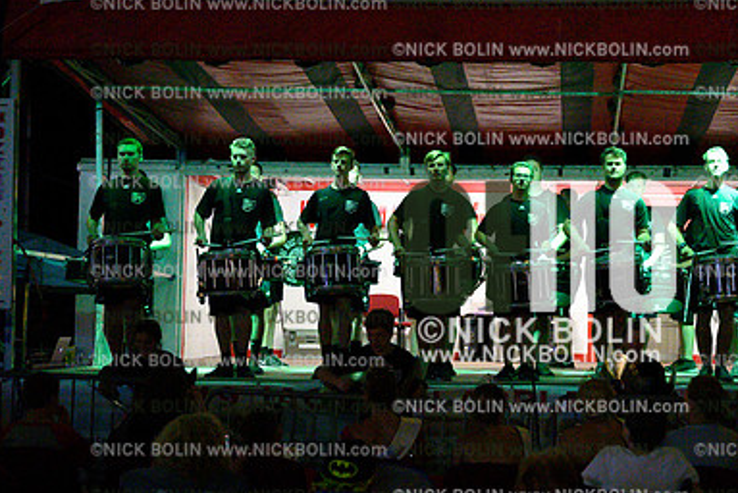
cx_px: 540
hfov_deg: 31.9
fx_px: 1272
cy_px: 272
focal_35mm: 62
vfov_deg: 21.9
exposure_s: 1/1600
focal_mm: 41
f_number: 4
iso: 32000
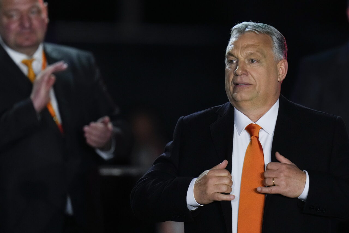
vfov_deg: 3.4
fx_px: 3877
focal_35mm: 400
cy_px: 116
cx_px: 174
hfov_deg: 5.2
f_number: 3.2
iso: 3200
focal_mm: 400
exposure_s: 1/640
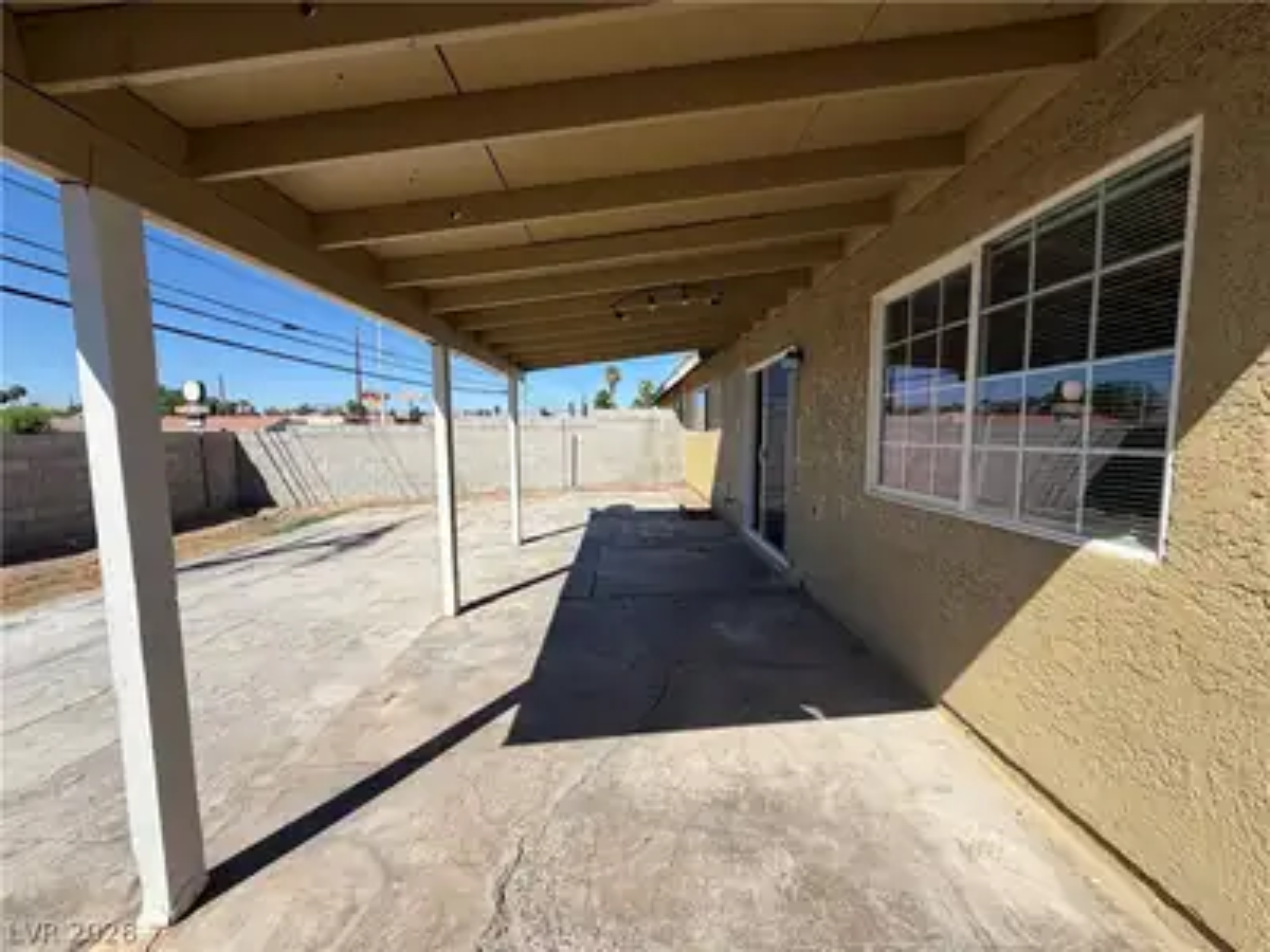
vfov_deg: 85.7
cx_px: 635
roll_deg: -0.3
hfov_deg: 102.1
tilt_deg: -5.4
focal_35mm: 14
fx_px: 514
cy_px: 476
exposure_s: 1/853
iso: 20
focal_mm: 2.22
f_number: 2.2
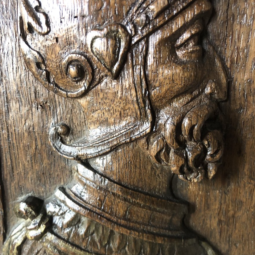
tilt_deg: -21.4
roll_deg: -0.1
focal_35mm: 34
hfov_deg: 48.4
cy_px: 155
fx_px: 283
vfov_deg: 48.1
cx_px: 125
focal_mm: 4
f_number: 1.8
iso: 100
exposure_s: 1/6
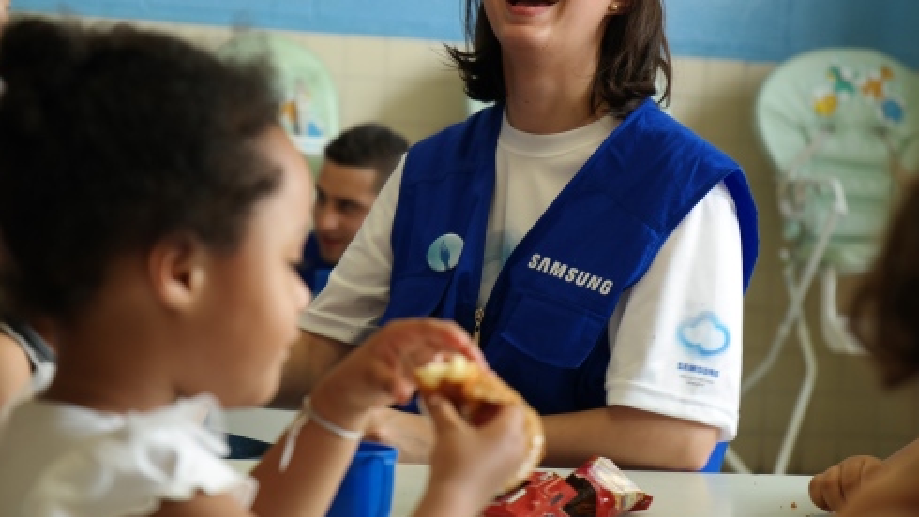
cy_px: 226
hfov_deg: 19.9
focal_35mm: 107
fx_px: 2608
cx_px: 351
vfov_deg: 11.3
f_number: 2.8
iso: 200
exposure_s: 1/80
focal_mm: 50
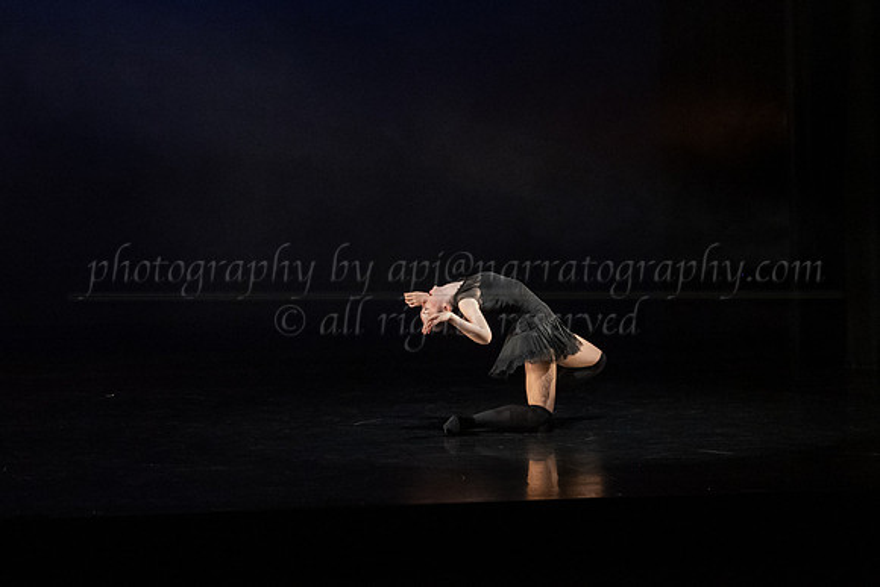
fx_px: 2453
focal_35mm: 100
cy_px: 308
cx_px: 399
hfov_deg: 20.3
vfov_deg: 13.7
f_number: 3.2
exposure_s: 1/500
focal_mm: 62
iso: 4000
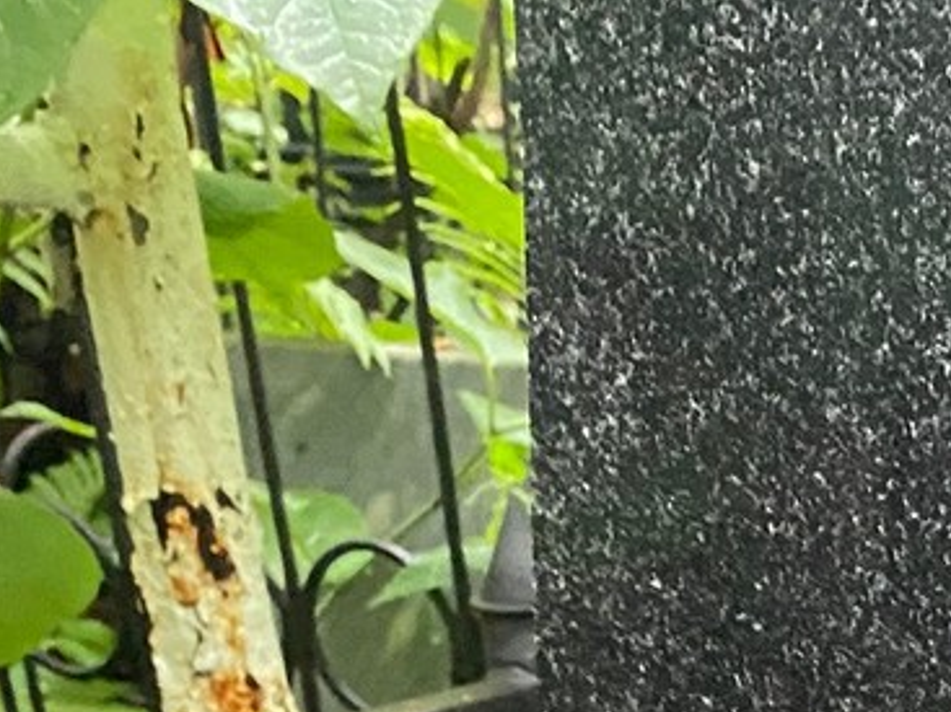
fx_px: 2801
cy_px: 1396
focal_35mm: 102
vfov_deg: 12.8
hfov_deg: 16.4
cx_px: 1679
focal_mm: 4.25
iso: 500
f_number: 1.8
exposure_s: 1/53
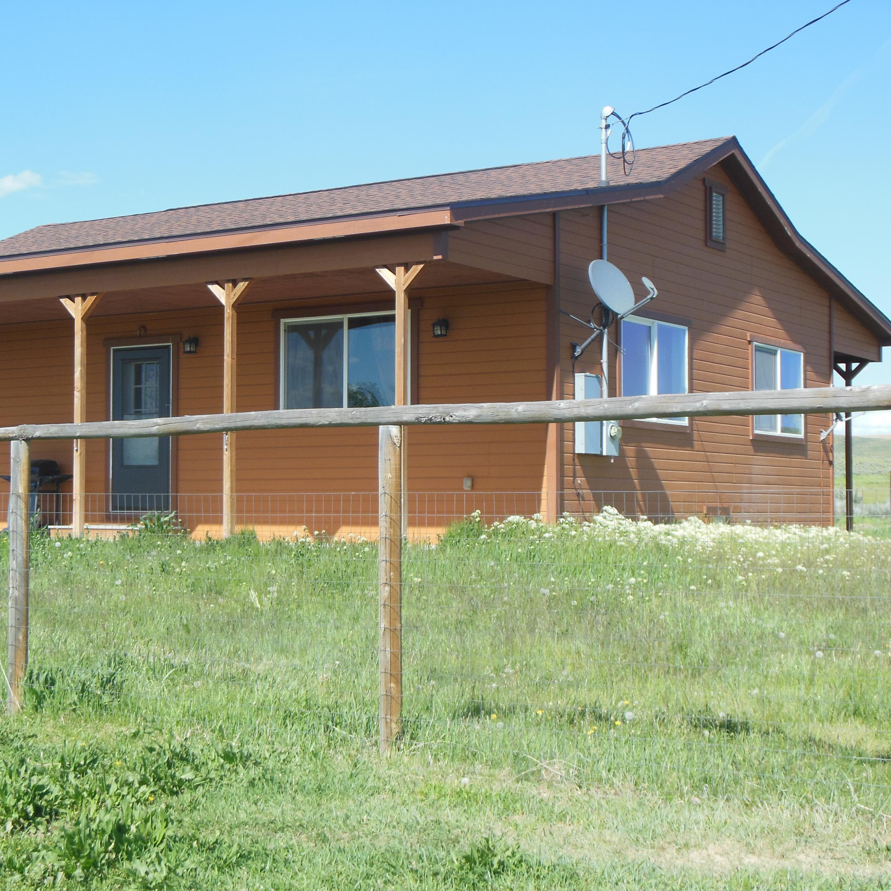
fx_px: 1718
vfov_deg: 29.1
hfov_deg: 28.9
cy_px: 445
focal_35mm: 59
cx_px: 316
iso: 125
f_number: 4
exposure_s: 1/640
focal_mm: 8.9
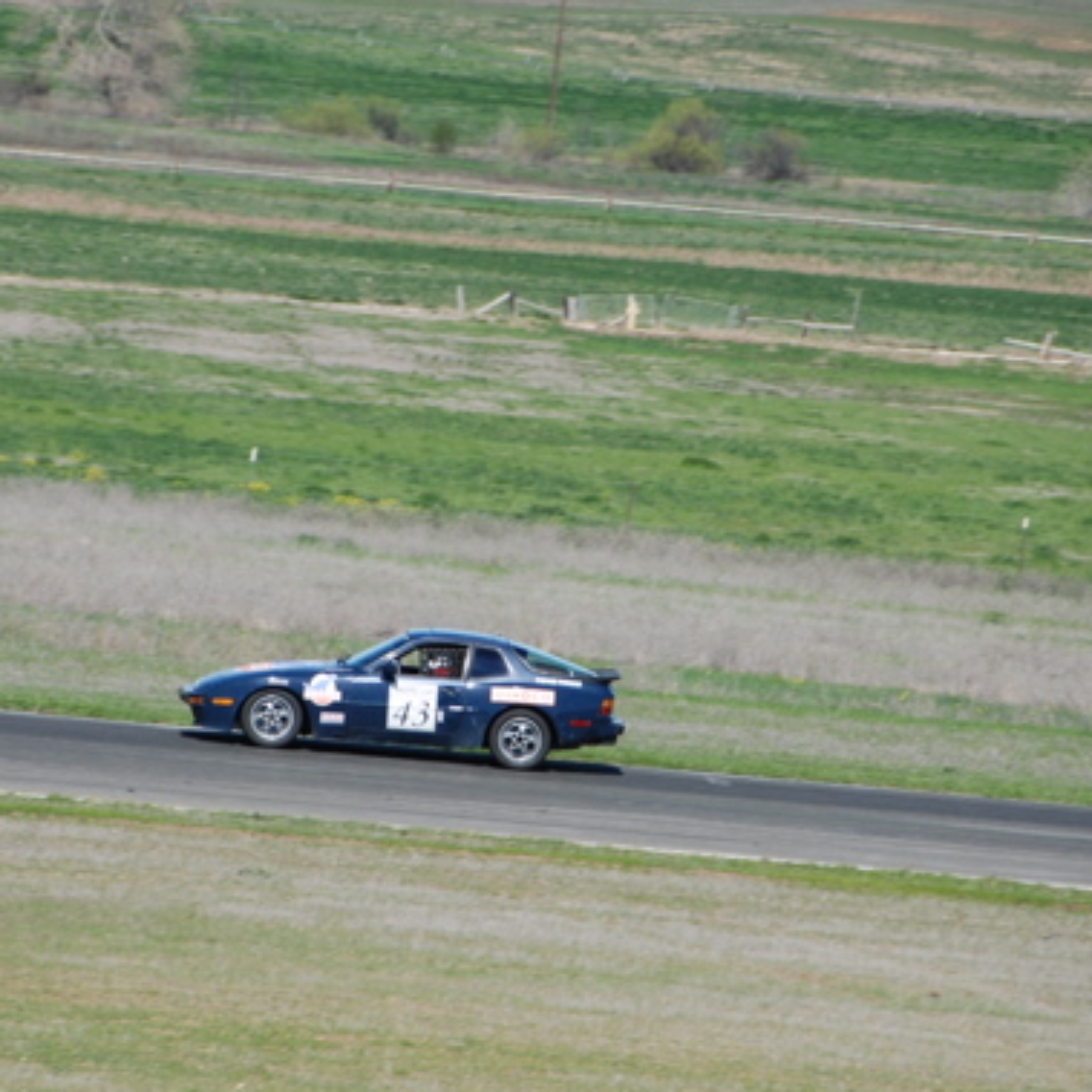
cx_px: 503
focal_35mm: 430
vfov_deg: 4.1
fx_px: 15347
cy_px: 570
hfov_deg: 4.1
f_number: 5.6
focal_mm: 200
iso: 200
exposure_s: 1/800
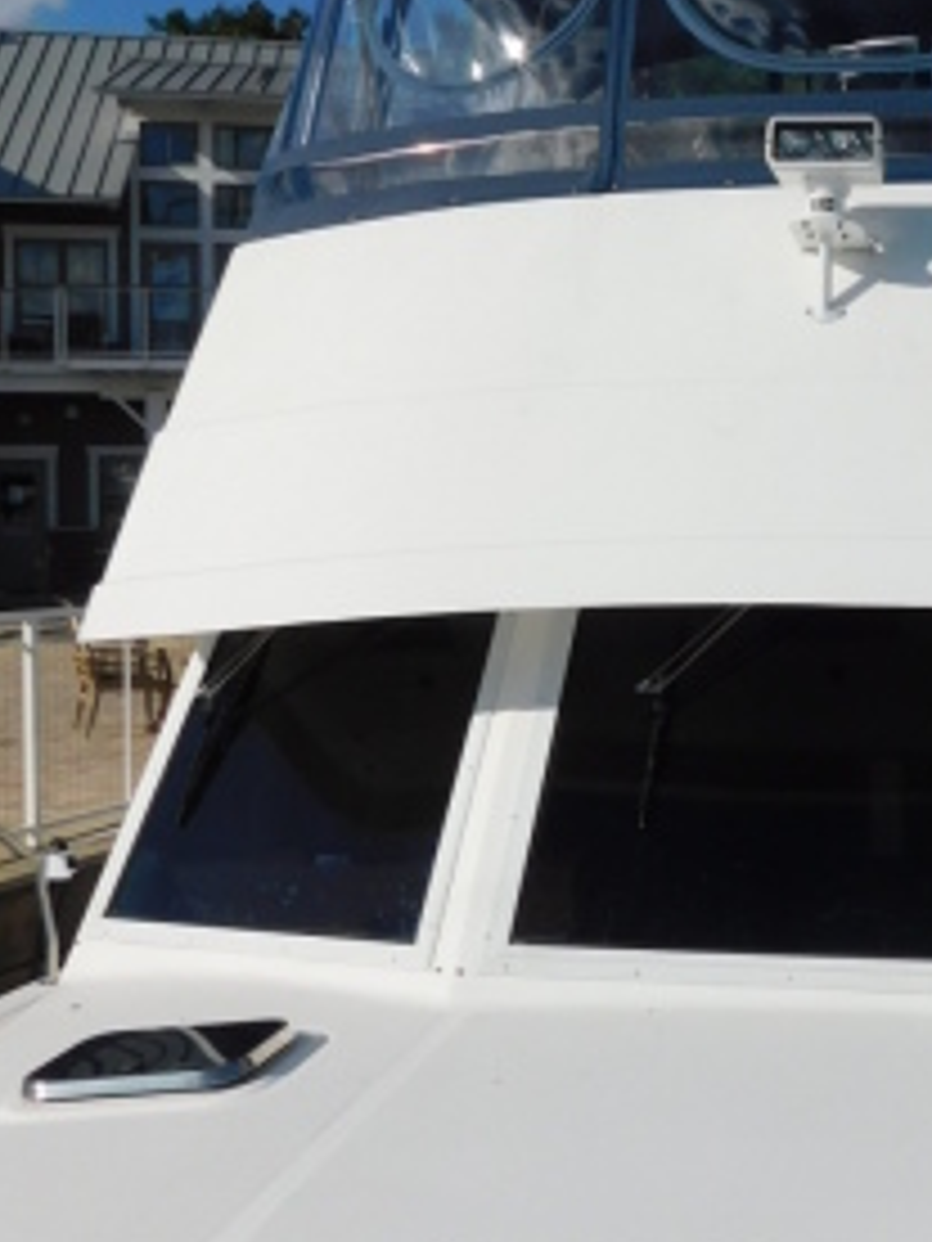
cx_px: 855
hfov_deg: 27.9
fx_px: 1795
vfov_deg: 38.1
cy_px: 531
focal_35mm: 50
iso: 125
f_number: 6
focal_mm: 4
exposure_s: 1/1250
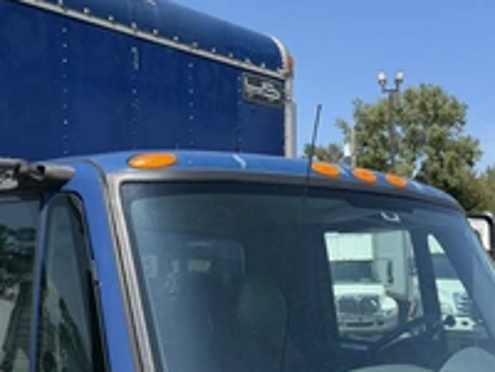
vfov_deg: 30.2
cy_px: 203
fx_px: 686
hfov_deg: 39.4
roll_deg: -0.3
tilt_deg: +6.2
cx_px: 188
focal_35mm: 48
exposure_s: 1/4167
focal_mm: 6.76
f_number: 1.78
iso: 100
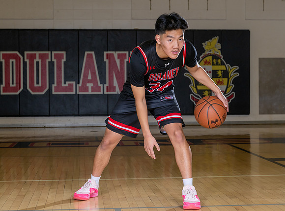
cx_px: 170
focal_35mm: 89
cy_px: 94
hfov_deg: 22.0
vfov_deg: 16.4
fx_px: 731
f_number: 7.1
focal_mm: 70
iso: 400
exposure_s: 1/100
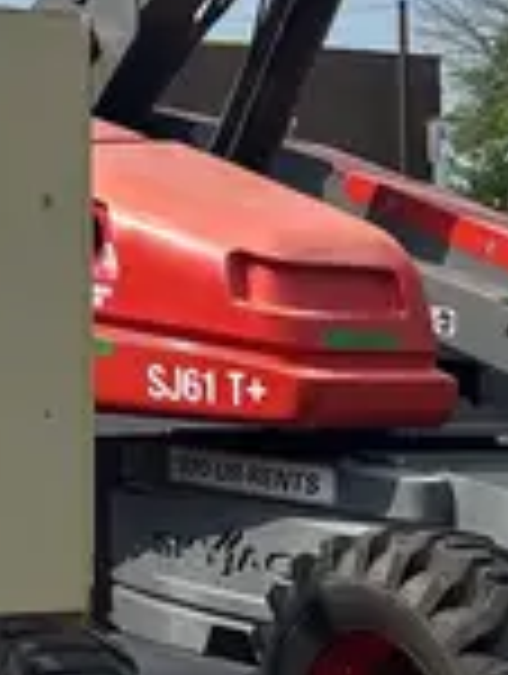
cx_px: -391
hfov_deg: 11.0
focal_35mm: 127
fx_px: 2478
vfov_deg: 14.7
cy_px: -245
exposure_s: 1/4630
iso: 50
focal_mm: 5.96
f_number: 1.6
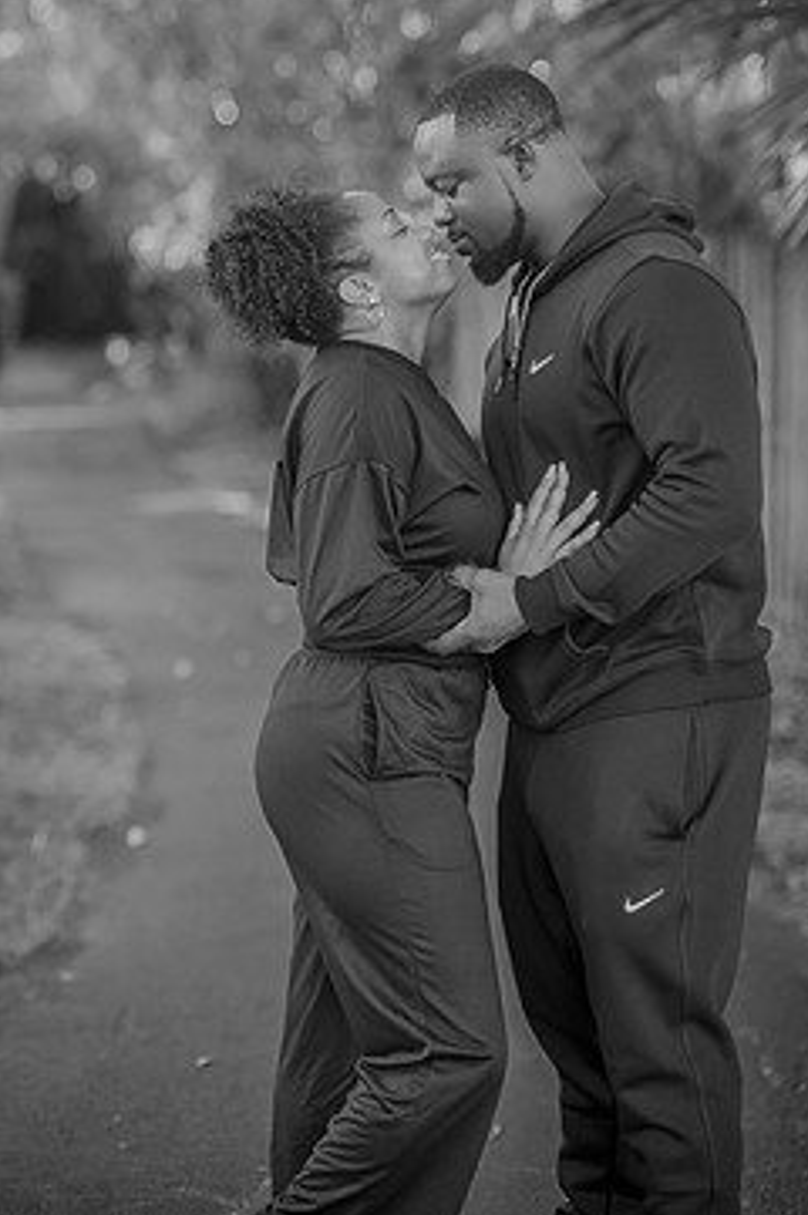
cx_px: 446
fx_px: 3575
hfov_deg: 12.9
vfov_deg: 19.3
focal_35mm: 106
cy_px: 488
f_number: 3.2
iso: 500
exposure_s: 1/250
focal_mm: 85
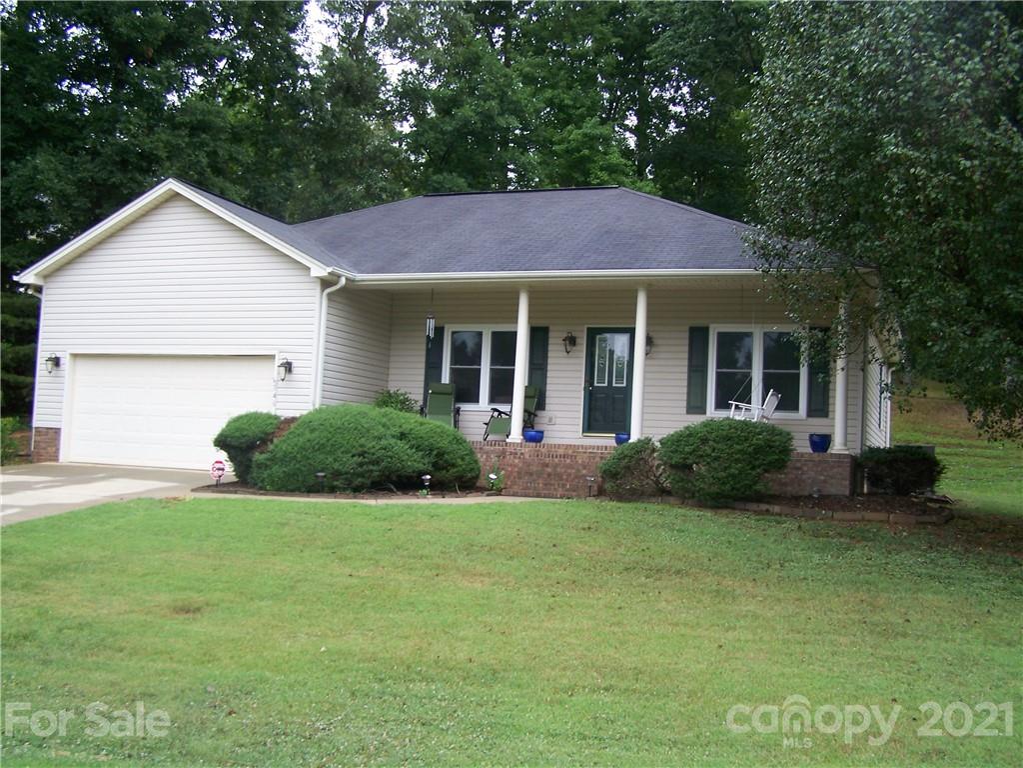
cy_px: 384
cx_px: 512
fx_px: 1123
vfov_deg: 37.7
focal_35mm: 38
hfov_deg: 49.0
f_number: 2.8
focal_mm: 6.3
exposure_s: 1/80
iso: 64
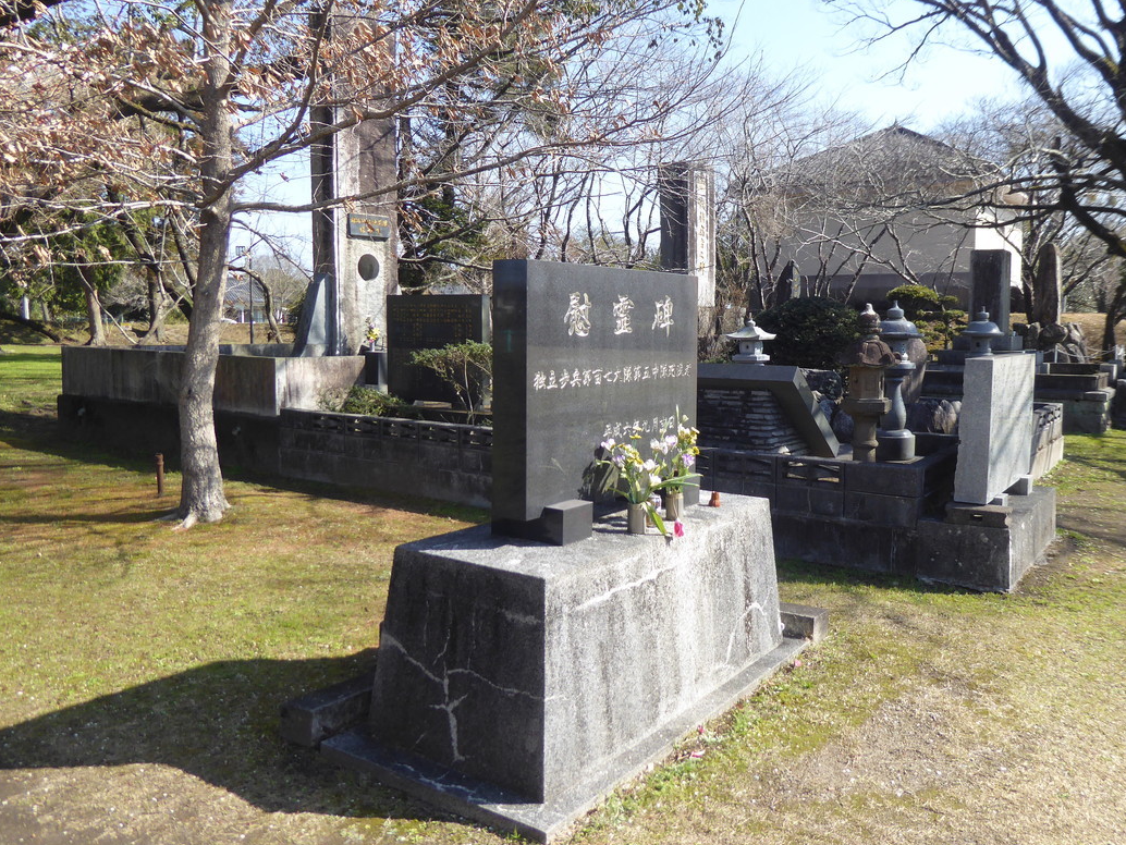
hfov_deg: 61.3
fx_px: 944
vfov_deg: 48.2
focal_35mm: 29
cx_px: 650
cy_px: 399
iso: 100
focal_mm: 4.3
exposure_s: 1/400
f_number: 3.3
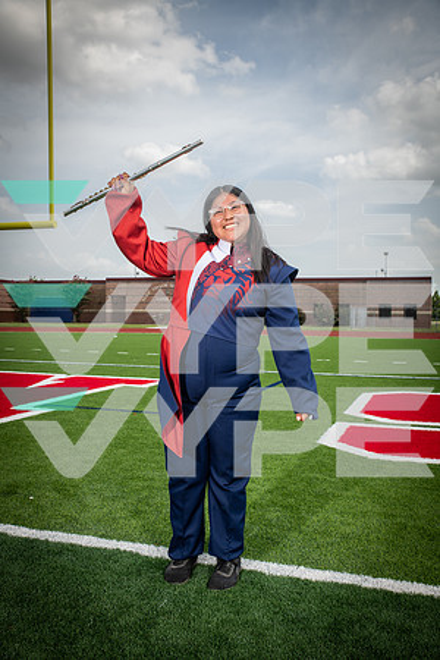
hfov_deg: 37.9
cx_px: 220
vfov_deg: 54.4
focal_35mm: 35
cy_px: 330
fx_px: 642
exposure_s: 1/400
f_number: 7.1
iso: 125
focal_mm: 35
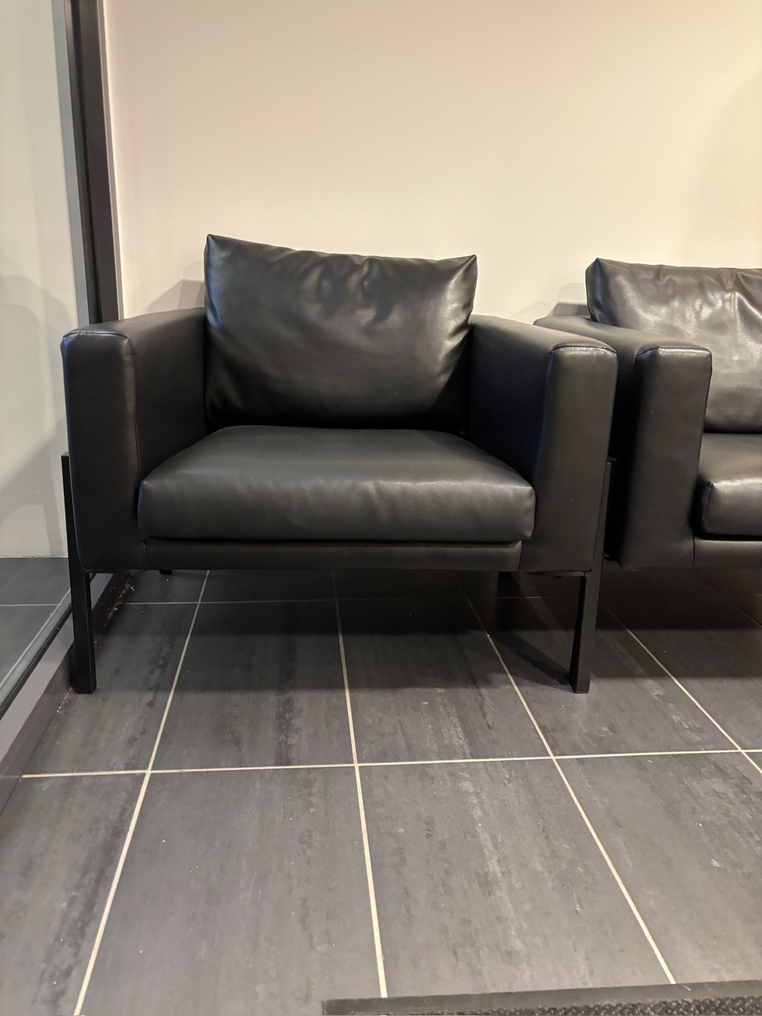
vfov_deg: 67.3
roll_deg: -3.0
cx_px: 381
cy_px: 508
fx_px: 763
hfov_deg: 53.1
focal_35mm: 26
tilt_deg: -14.8
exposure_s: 1/33
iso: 400
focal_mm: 5.96
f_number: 1.6
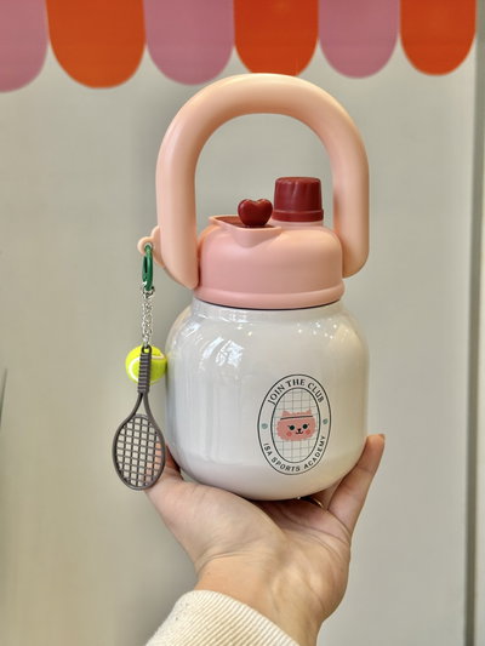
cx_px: 242
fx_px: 896
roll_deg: +0.7
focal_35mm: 48
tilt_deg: -11.1
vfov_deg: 39.6
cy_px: 323
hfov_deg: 30.3
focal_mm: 6.76
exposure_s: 1/50
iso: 50
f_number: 1.78
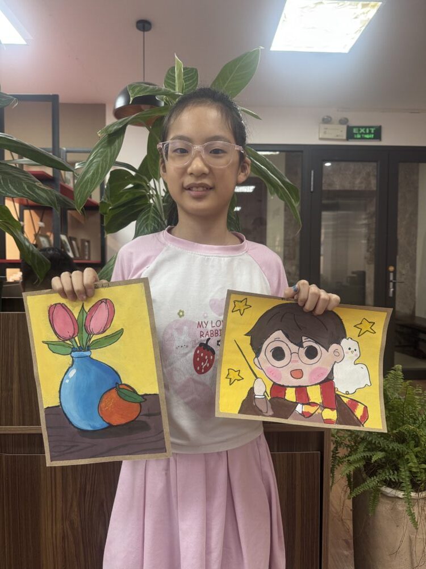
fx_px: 394
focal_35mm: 24
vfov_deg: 71.6
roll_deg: -0.1
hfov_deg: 56.8
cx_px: 213
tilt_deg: -2.0
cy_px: 284
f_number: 1.78
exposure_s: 1/100
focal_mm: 6.76
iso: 160
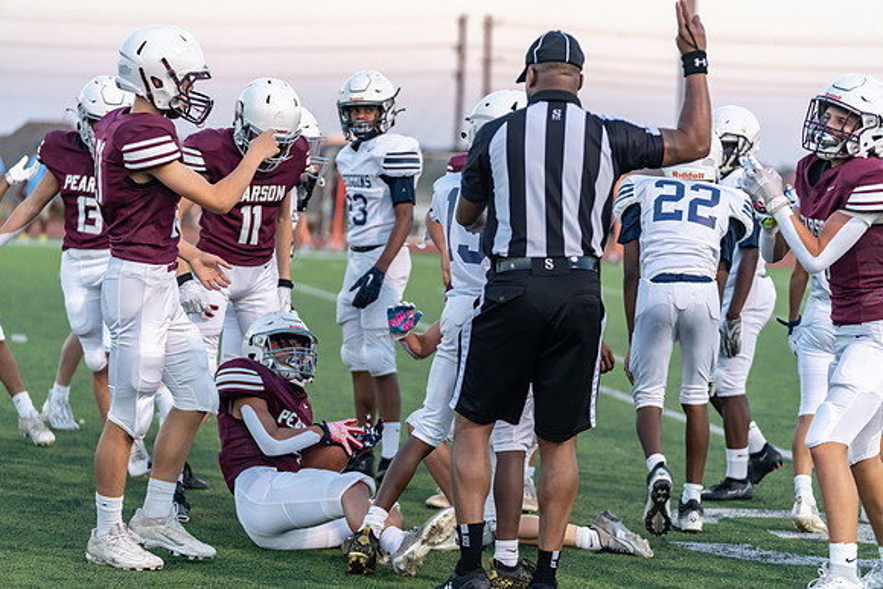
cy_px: 294
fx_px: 2821
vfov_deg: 11.9
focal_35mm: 115
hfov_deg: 17.8
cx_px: 442
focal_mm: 115
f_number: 2.8
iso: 1000
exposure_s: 1/1250
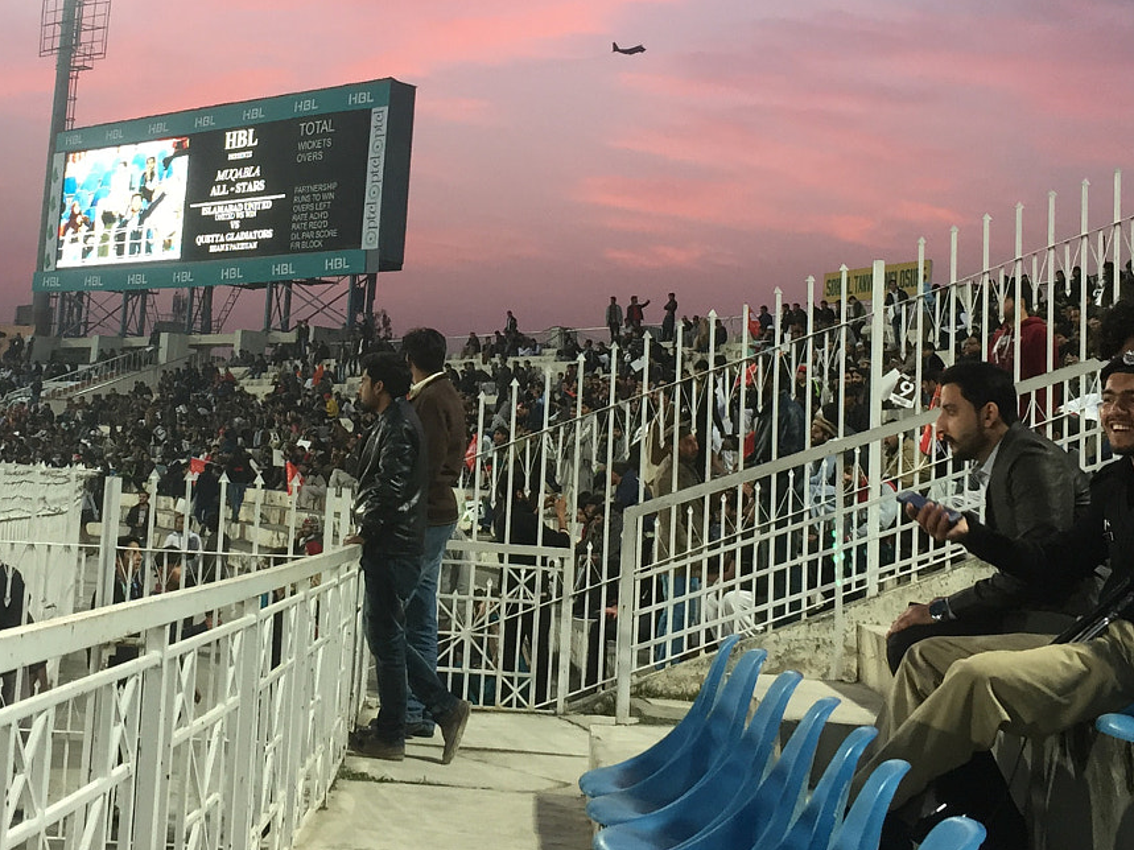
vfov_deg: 26.6
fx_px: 1769
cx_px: 458
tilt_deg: +11.5
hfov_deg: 35.4
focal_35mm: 54
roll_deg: -3.3
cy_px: 189
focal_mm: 4.15
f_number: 2.2
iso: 32
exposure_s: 1/33
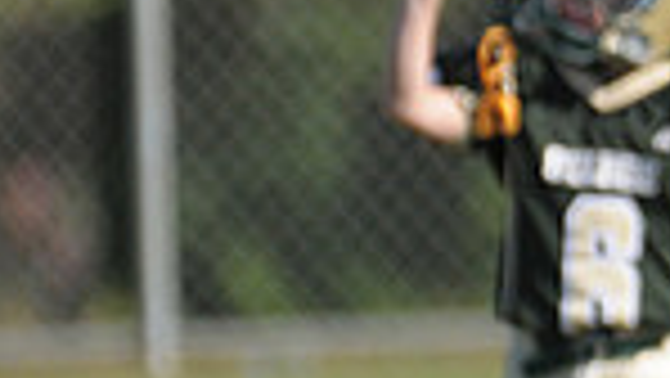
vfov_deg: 0.6
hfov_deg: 1.1
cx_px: 1214
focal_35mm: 2022
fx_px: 35942
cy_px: 182
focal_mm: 330
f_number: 4
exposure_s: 1/3200
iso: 640
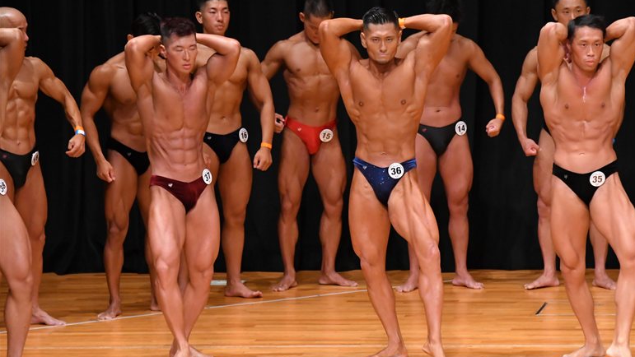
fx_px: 4783
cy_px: 206
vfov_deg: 4.3
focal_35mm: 284
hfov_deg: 7.6
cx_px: 318
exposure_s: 1/400
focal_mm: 180
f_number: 5.6
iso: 5000
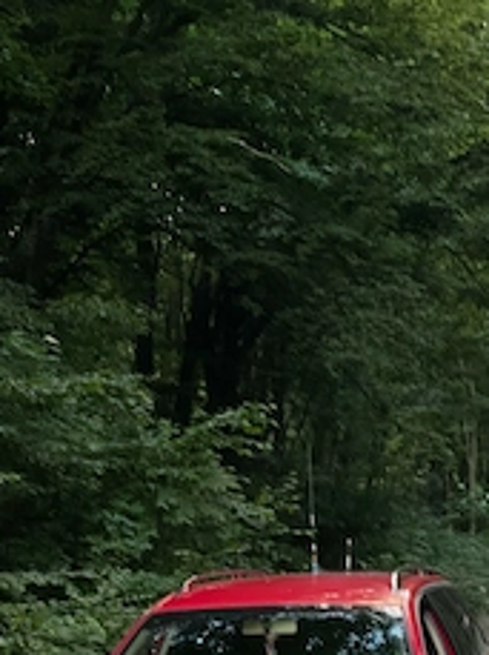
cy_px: 541
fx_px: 1719
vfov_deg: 21.3
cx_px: 249
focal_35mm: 91
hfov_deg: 16.2
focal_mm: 6
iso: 200
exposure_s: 1/122
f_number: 2
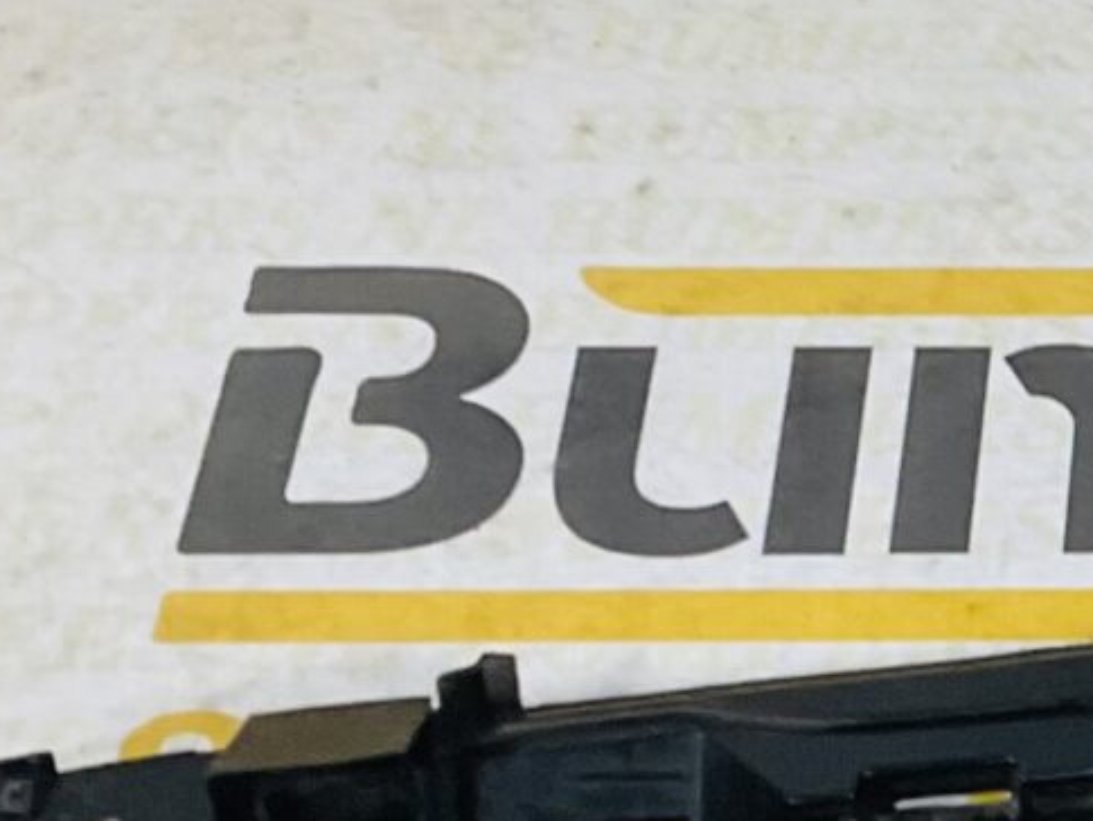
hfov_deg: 13.9
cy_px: 788
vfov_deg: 10.9
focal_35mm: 135
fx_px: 4264
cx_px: 1510
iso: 64
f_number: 1.8
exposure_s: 1/50
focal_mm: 3
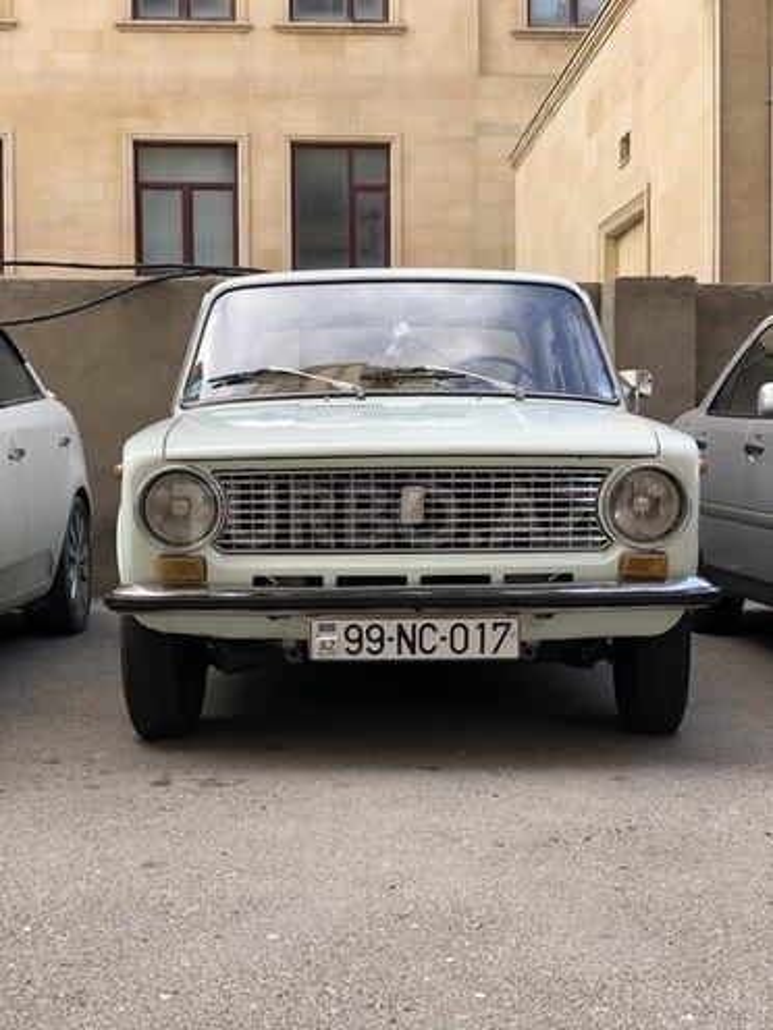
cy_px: 515
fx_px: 1548
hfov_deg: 28.0
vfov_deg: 36.8
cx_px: 386
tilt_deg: -1.2
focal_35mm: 52
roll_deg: +0.4
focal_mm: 6
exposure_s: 1/139
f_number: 2.4
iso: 16
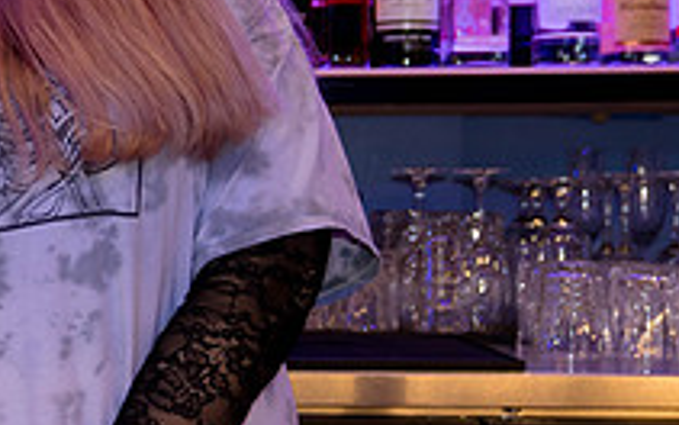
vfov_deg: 13.0
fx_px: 1869
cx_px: -26
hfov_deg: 19.9
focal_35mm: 101
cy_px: 262
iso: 800
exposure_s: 1/160
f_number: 2.8
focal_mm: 36
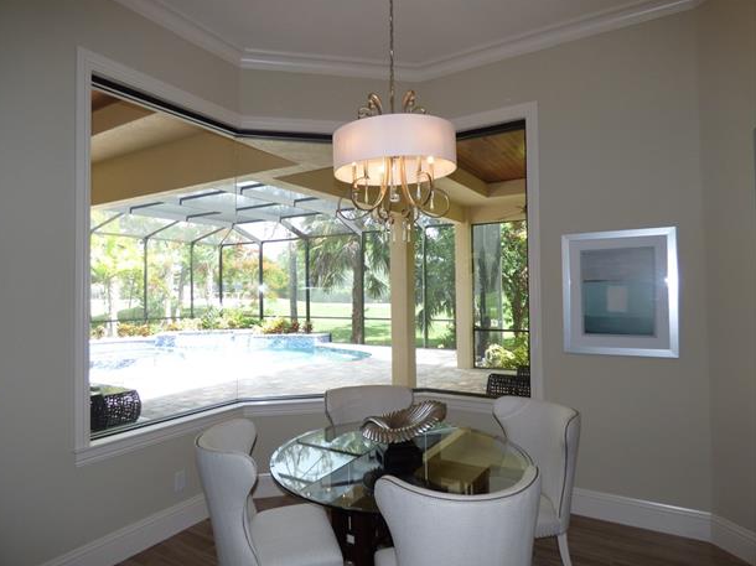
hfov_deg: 79.0
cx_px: 362
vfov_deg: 63.4
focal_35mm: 21
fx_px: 458
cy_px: 289
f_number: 2.8
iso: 100
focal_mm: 3.58
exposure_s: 1/125
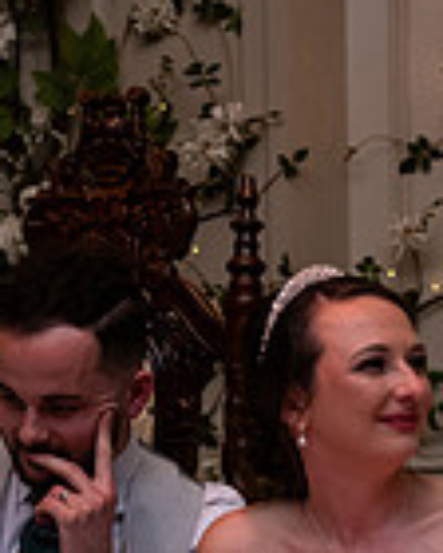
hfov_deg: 8.3
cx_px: 297
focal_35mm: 187
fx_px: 3065
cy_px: 646
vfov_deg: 10.2
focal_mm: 48
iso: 1000
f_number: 3.5
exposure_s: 1/160
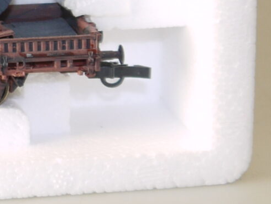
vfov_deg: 9.0
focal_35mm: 163
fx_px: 1277
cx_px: -231
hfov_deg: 11.2
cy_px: -47
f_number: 3.5
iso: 100
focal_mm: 14
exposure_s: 1/60
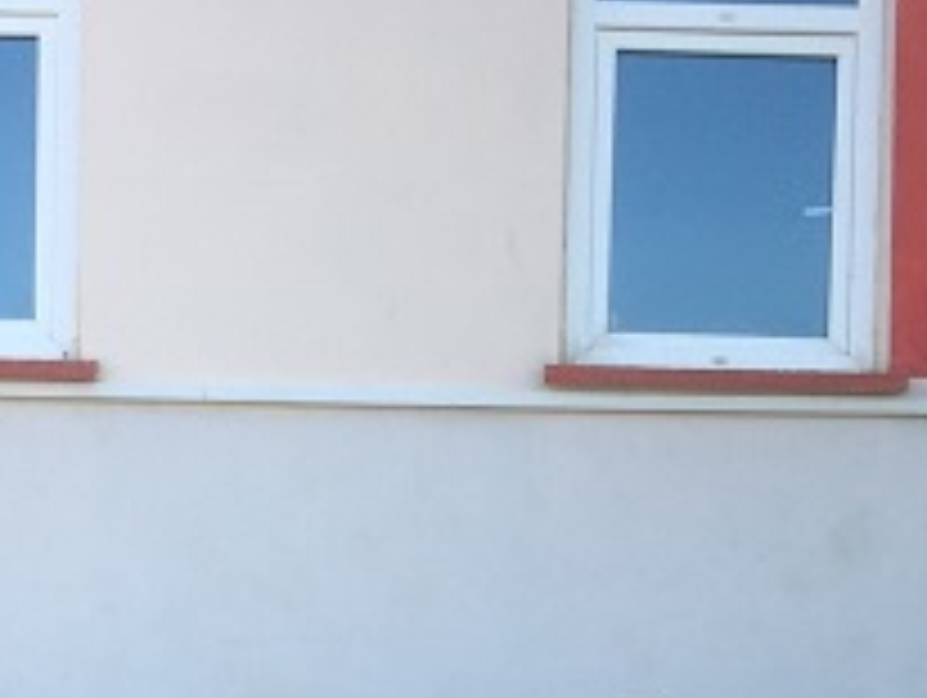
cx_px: 540
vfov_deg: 11.4
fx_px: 3351
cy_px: 1063
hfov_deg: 15.7
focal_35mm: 125
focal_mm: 4.15
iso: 32
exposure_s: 1/207
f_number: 2.2
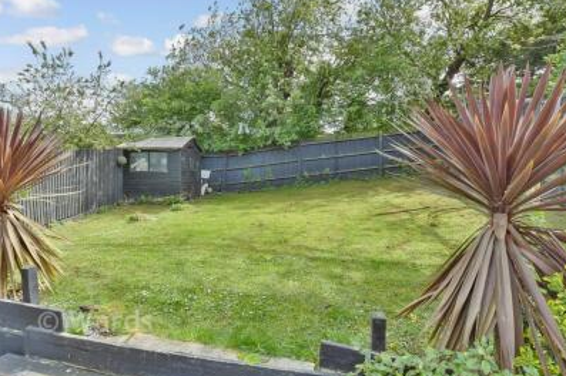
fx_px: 283
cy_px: 166
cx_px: 258
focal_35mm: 18
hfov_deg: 89.8
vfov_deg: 67.1
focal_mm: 10
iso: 500
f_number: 7.1
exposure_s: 1/200
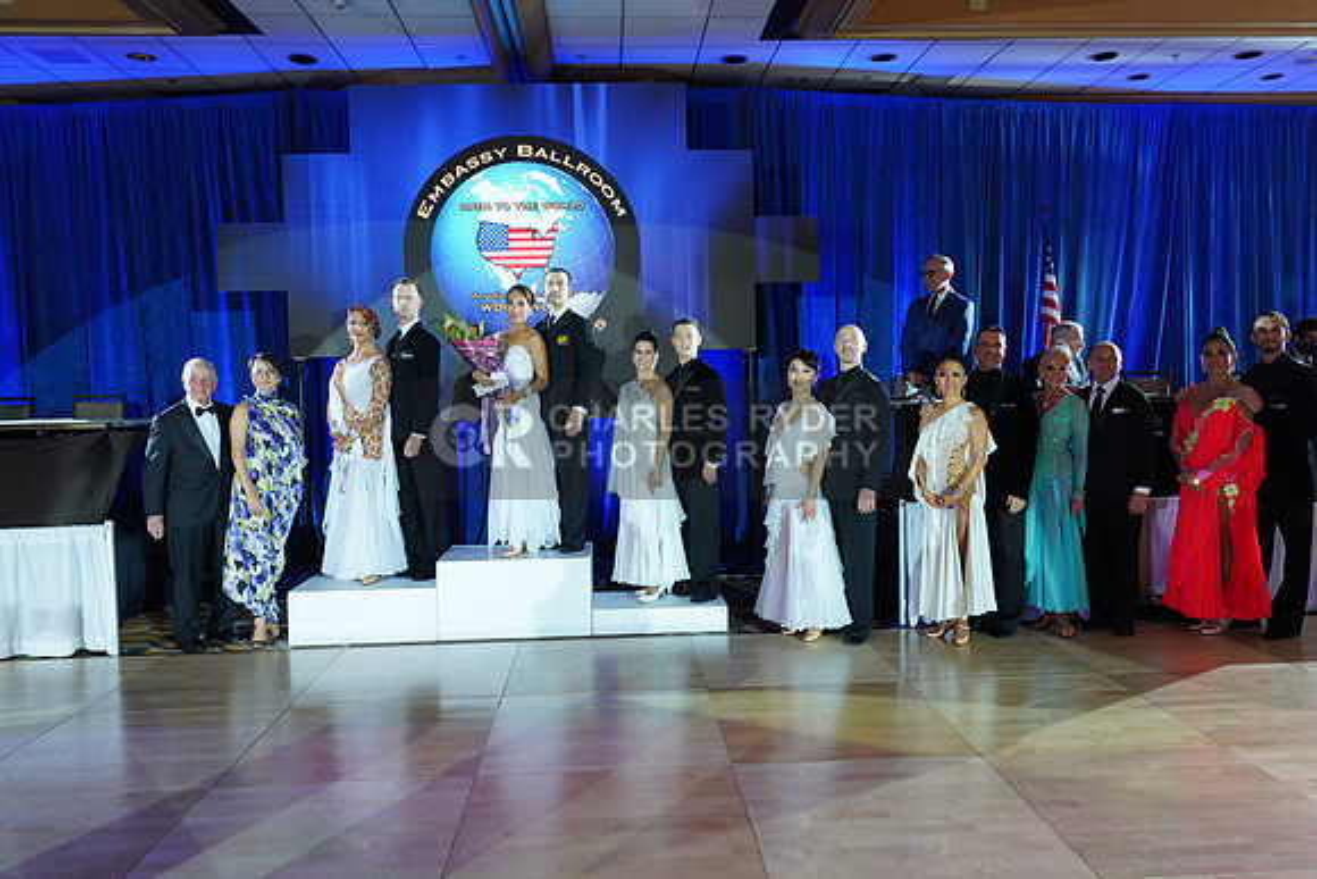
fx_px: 951
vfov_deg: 49.6
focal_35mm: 26
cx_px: 658
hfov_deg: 69.4
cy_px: 440
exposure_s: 1/200
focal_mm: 26
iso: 1600
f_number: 5
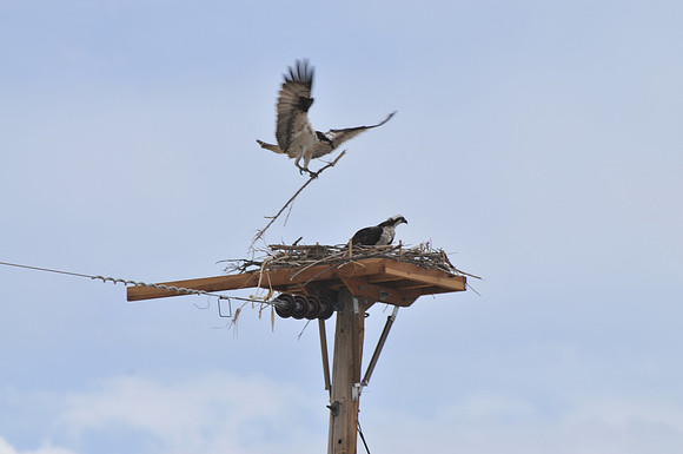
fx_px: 8526
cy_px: 227
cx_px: 342
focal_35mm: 450
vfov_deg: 3.0
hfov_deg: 4.6
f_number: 10
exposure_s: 1/400
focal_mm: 300
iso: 200
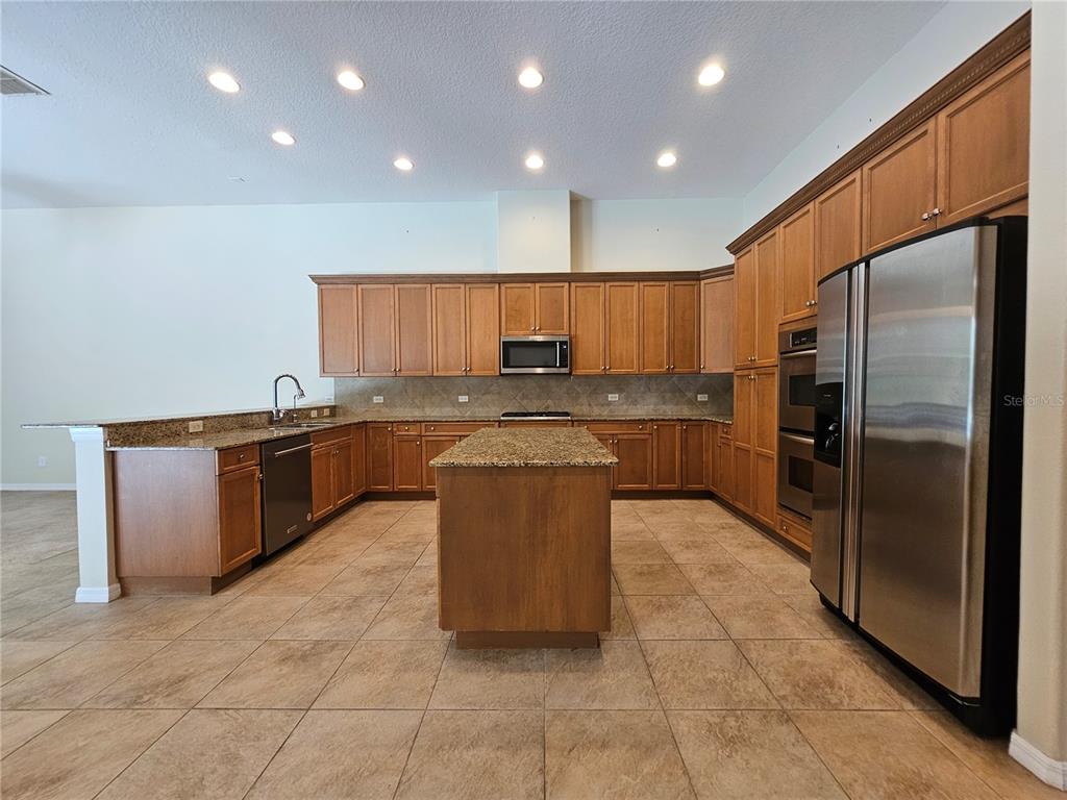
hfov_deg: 106.2
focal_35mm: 13
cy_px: 400
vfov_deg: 89.9
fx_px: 401
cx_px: 534
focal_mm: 2.2
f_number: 2.2
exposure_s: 1/60
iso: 160
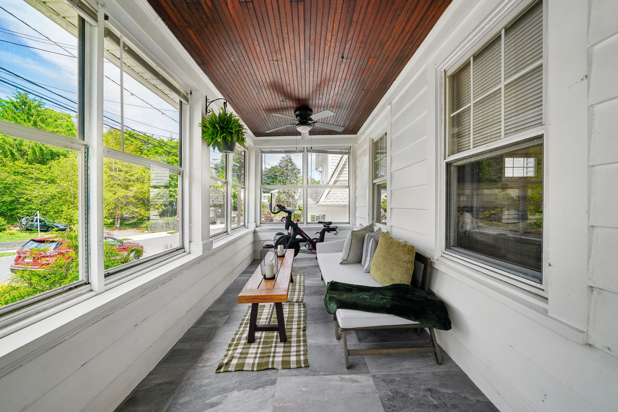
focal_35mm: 12
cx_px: 309
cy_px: 206
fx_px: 206
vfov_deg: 90.0
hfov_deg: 112.6
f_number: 8
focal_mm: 12
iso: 100
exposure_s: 1/60
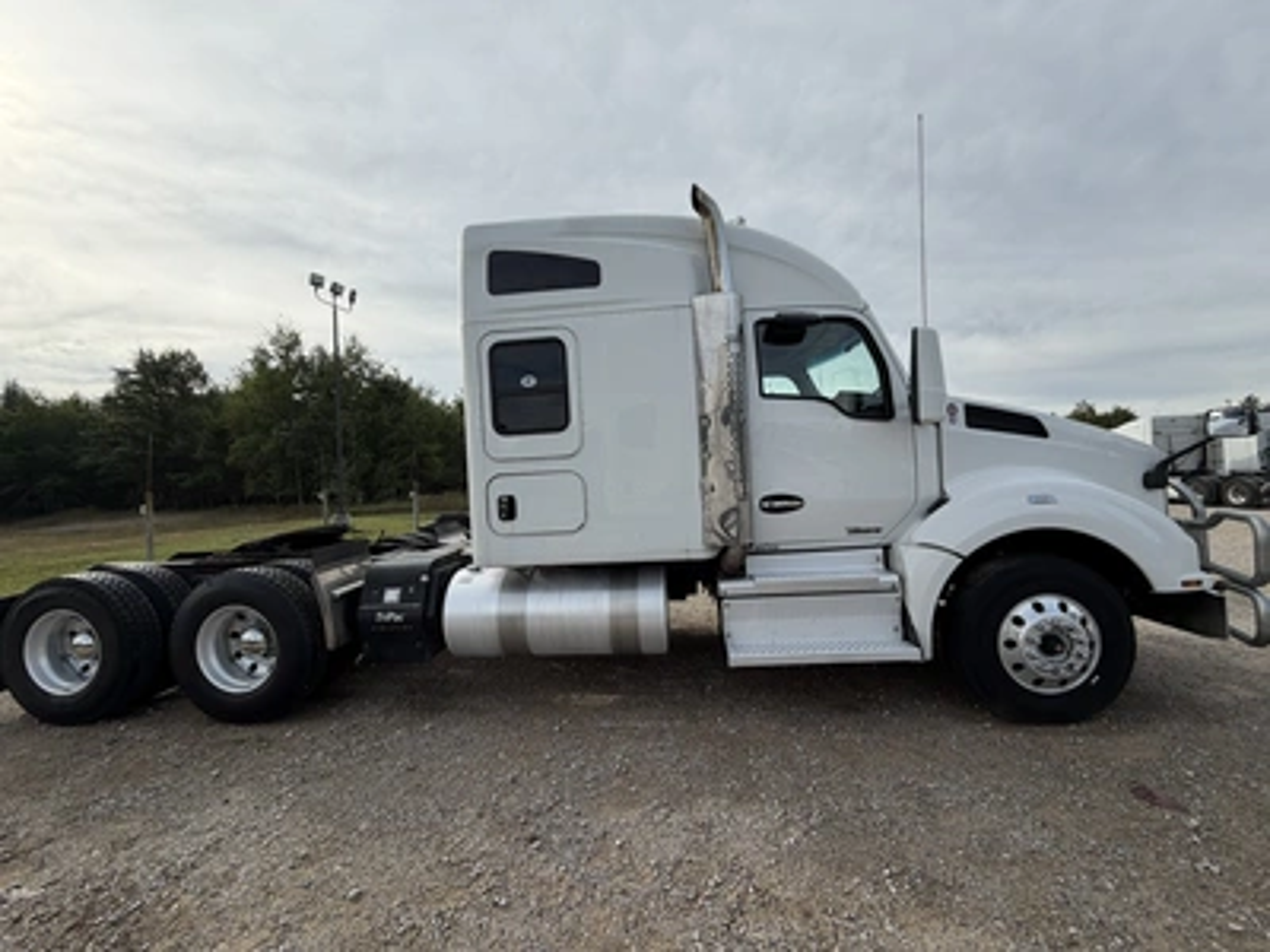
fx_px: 514
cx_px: 635
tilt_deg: +2.6
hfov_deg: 102.1
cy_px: 476
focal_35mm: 14
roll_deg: +3.1
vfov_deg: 85.7
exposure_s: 1/779
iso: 25
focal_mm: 2.22
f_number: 2.2
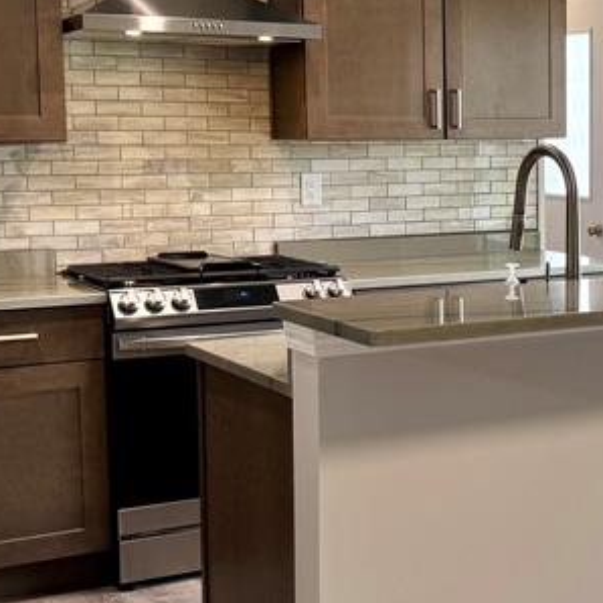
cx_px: 587
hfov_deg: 22.8
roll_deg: +0.4
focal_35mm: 73
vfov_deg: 23.7
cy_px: 285
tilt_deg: -7.0
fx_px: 1439
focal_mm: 6.76
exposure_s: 1/120
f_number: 1.78
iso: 64
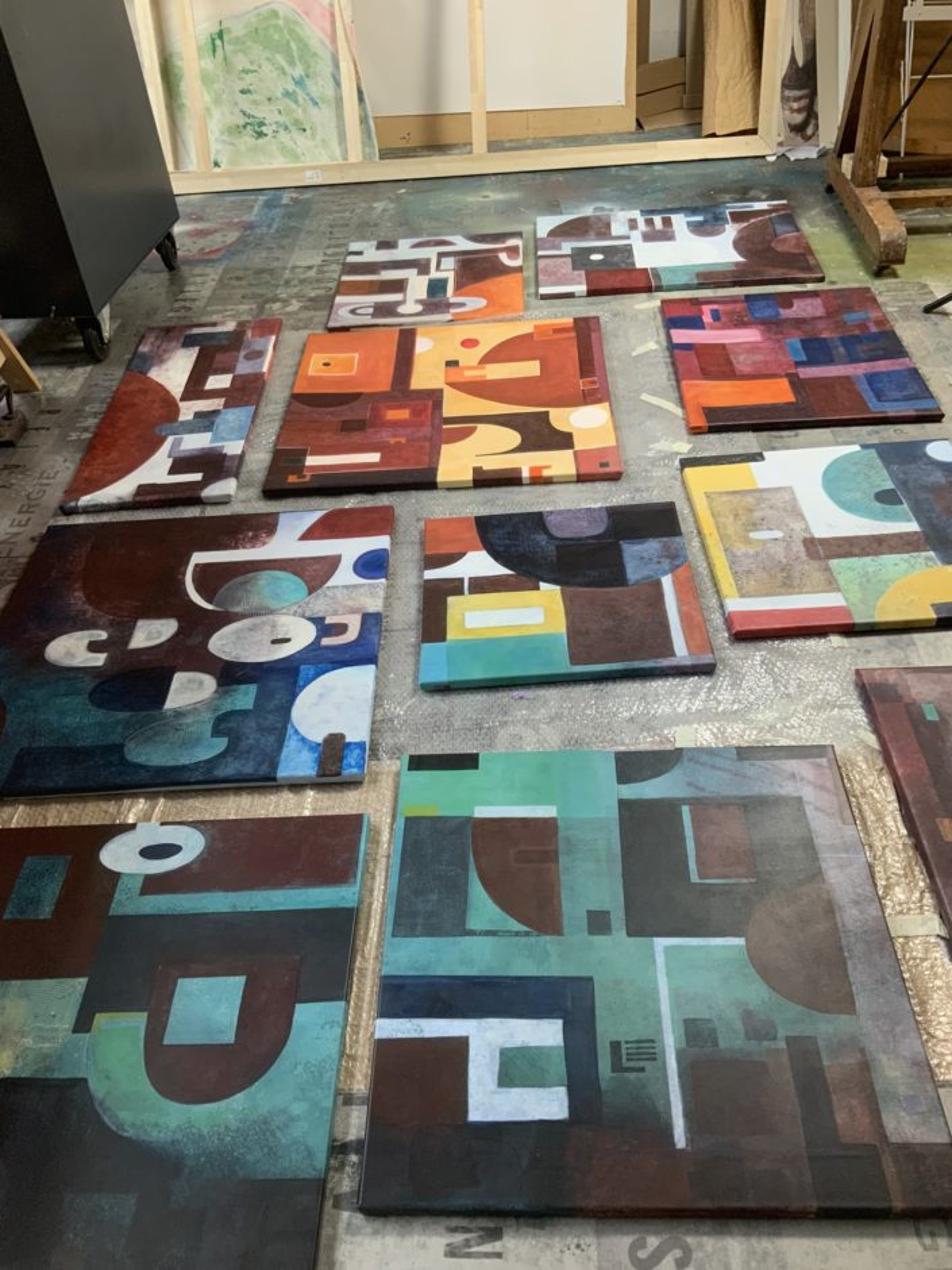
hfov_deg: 48.2
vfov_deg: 61.7
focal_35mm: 29
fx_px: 1063
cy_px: 635
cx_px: 476
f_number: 1.8
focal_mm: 3
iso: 100
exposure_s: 1/50
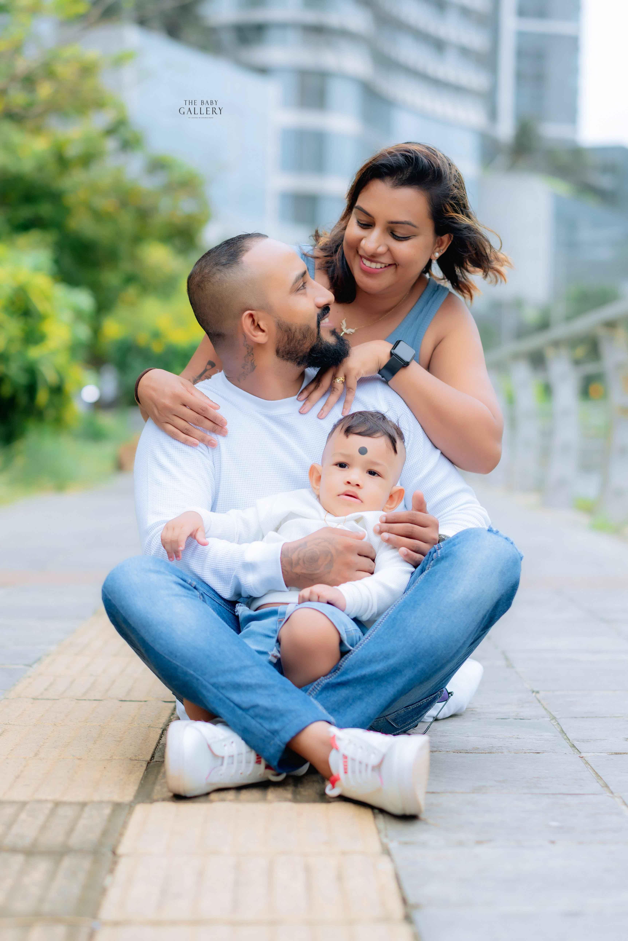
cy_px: 470
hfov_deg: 18.2
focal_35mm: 75
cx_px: 314
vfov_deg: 27.0
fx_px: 1961
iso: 160
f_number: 1.8
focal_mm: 50
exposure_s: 1/500
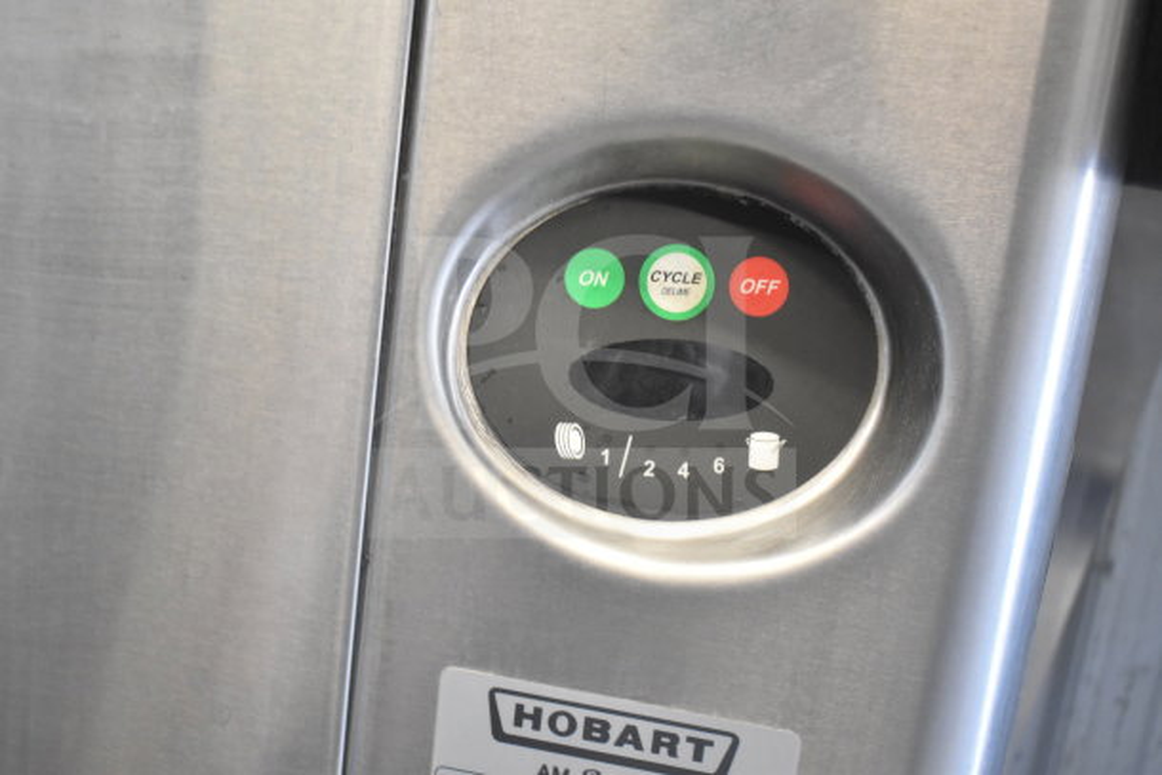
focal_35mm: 40
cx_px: 581
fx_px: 1307
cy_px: 388
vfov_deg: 33.0
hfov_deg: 47.9
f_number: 4
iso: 2200
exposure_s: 1/40
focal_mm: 27
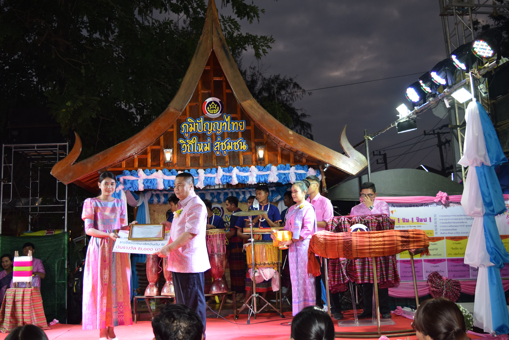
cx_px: 254
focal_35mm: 38
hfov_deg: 51.3
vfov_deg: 35.5
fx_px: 530
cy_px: 170
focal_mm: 25
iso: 800
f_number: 5
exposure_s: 1/100
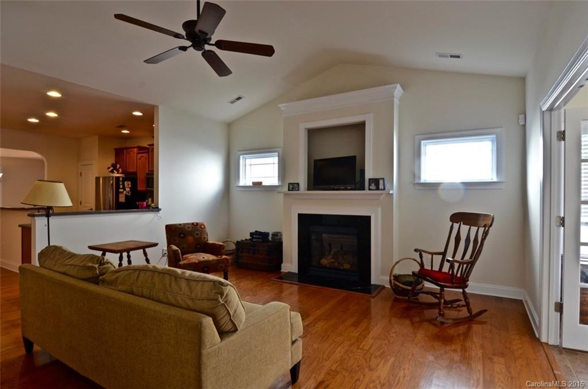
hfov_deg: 85.6
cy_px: 194
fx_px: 318
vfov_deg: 62.9
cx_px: 294
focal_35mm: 20
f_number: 8
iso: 200
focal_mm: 13
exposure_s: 1/8
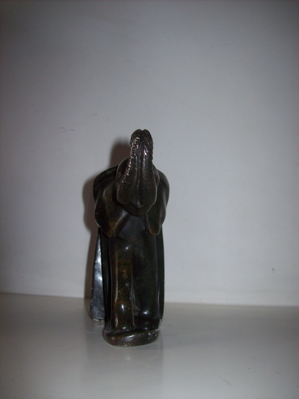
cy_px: 200
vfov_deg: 51.4
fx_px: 415
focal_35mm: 36
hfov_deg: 39.6
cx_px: 150
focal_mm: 6
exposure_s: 1/64
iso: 80
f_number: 2.7
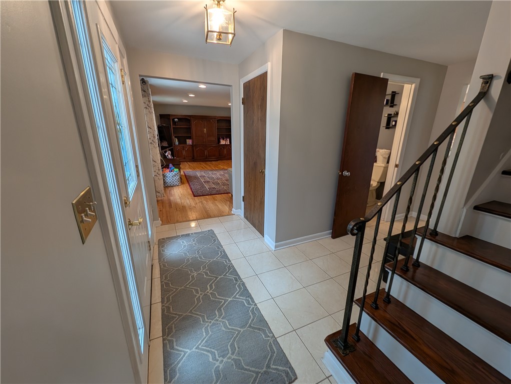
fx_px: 192
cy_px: 192
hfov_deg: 106.1
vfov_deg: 90.0
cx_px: 256
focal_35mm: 13
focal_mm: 1.95
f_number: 2.2
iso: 50
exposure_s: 1/24
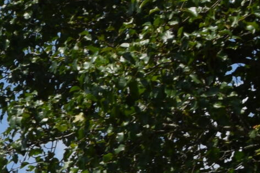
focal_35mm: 172
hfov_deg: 10.0
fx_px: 1242
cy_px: 367
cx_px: -427
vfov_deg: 7.6
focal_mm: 18
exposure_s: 1/200
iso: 100
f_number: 13
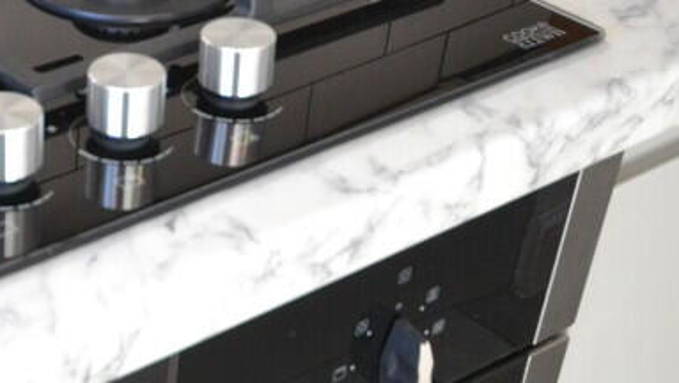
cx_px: -16
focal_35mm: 84
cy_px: 237
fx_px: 1513
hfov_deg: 24.1
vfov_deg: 14.4
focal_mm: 20
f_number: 5.6
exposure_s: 1/60
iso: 1000
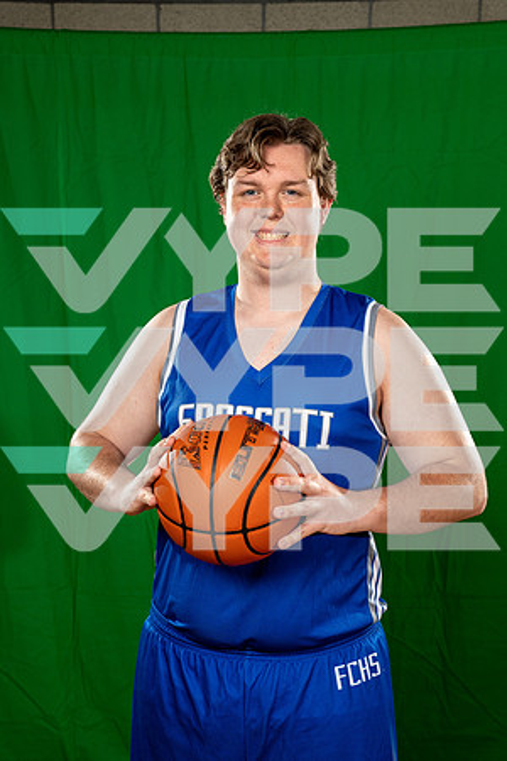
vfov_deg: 33.4
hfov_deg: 22.6
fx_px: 1267
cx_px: 254
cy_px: 380
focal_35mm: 60
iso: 250
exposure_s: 1/250
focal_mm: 60
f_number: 8
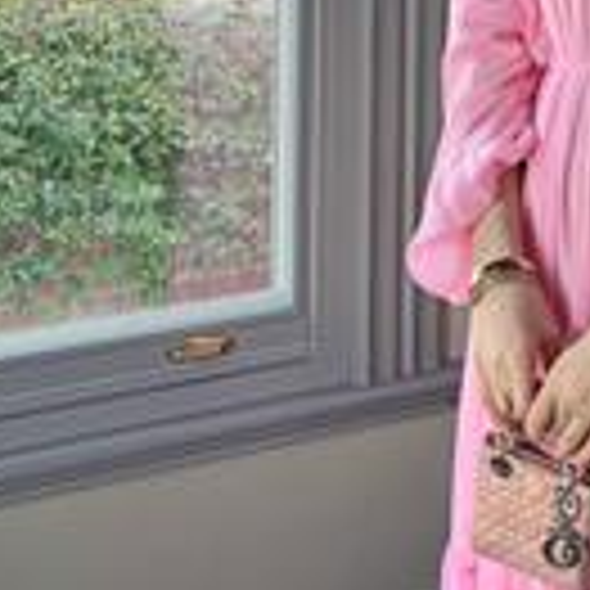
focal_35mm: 67
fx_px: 1292
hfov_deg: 23.9
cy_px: -196
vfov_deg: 22.7
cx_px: 667
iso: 125
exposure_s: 1/179
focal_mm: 6.76
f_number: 1.78
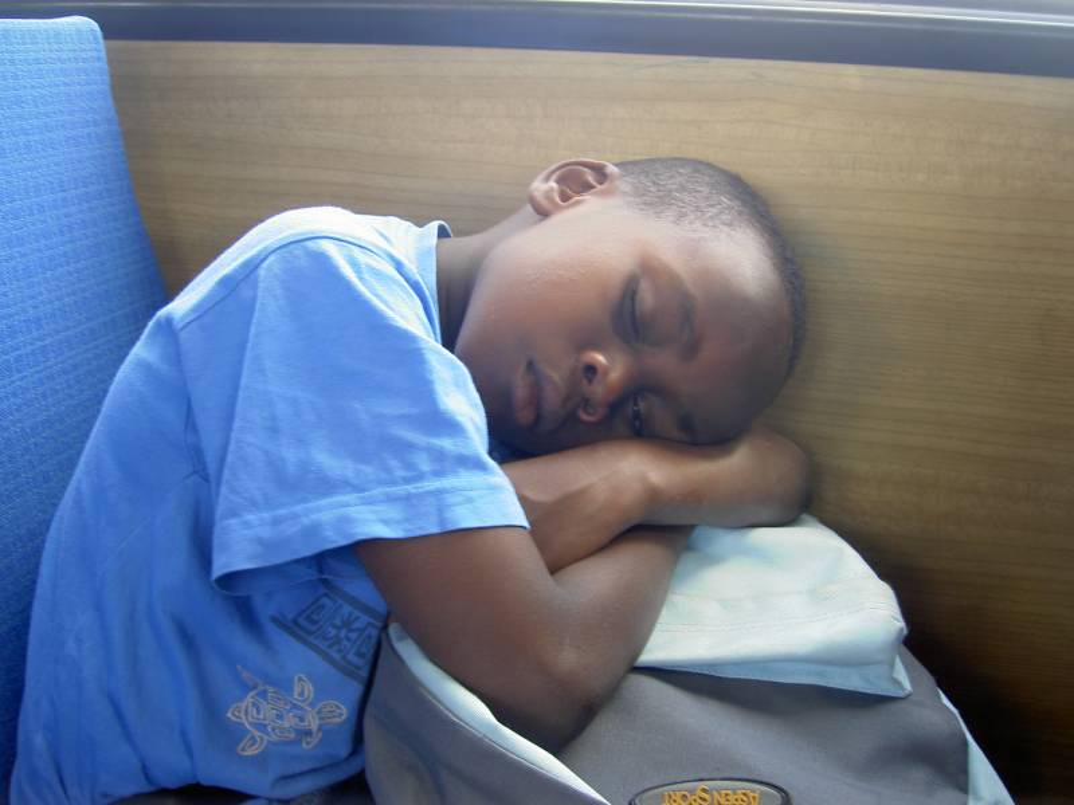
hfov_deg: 47.9
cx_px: 537
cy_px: 402
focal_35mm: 39
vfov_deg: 36.8
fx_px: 1210
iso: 100
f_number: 2.8
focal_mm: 8
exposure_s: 1/30
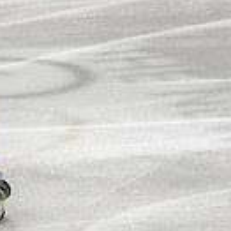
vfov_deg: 3.6
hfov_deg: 3.6
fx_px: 3662
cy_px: -179
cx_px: -105
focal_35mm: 485
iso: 2500
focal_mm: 70
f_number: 4
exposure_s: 1/800
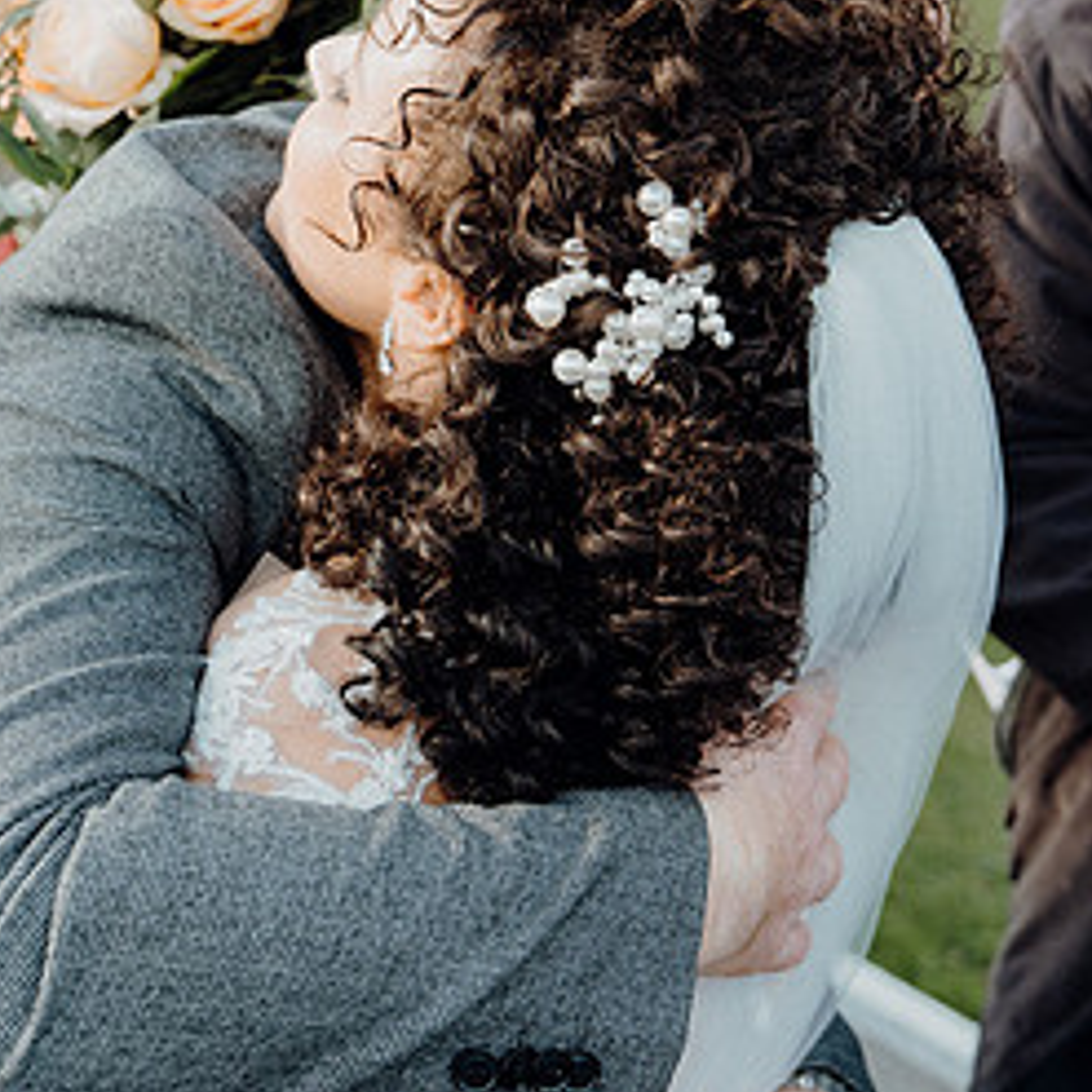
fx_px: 2213
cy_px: 356
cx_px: 398
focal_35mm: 62
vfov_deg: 27.5
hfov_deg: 27.6
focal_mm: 31
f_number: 3.5
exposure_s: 1/400
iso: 250
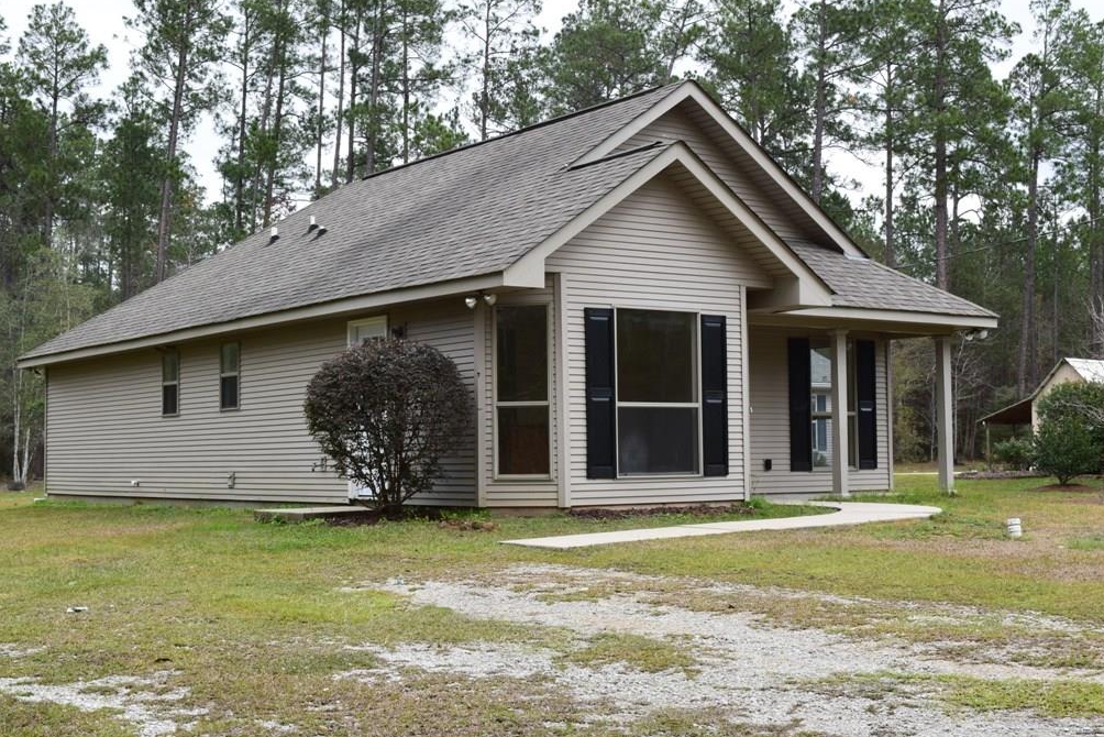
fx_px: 1595
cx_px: 544
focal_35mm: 52
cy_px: 371
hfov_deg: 38.2
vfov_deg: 26.0
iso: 400
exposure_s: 1/200
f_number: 10
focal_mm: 34
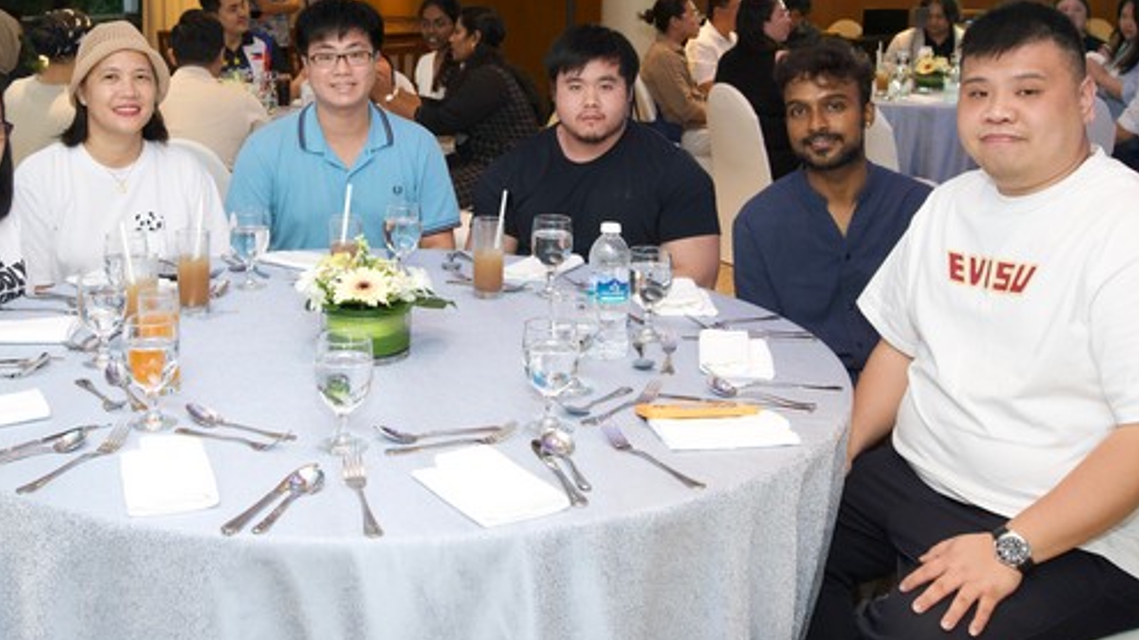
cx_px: 423
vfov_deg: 26.6
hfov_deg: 46.0
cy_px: 125
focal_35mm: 44
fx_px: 1328
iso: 2200
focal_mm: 26
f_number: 5.6
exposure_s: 1/60
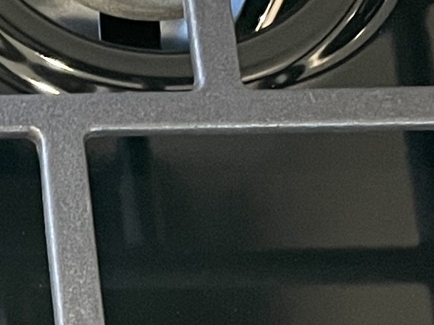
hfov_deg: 10.6
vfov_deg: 8.5
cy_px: 398
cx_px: -406
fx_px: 2157
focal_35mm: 172
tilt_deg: -67.2
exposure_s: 1/60
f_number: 1.6
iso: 500
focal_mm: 4.2
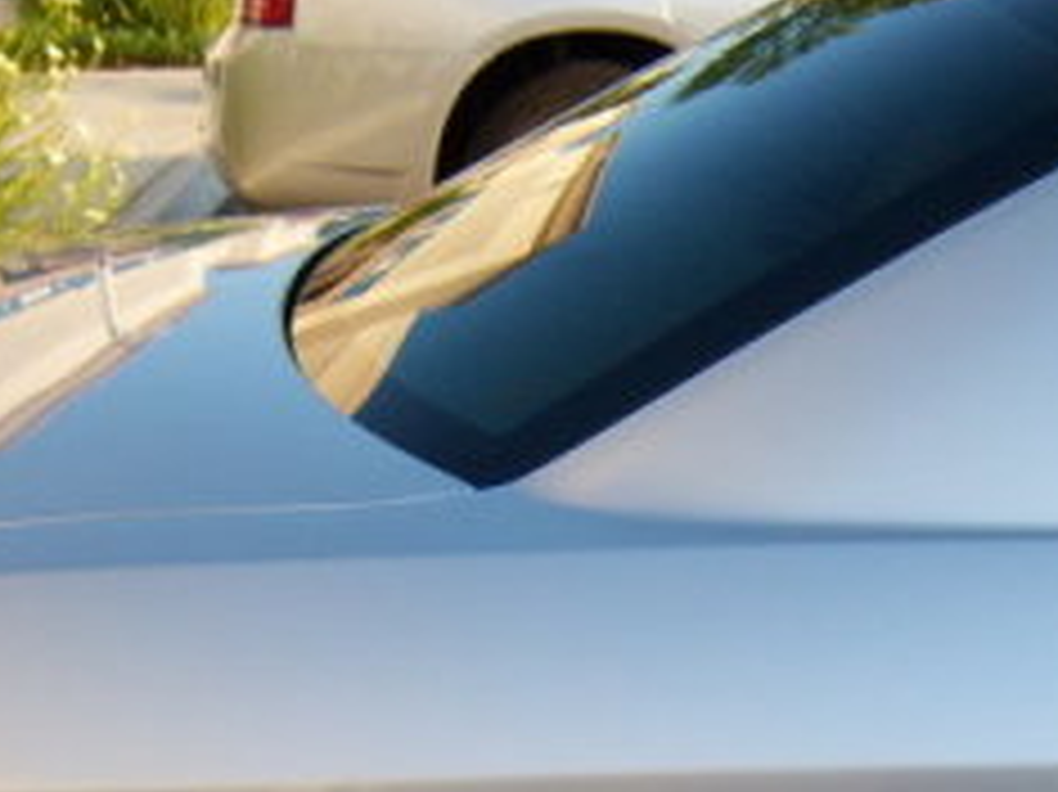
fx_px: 2994
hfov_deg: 19.7
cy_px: 1062
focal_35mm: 98
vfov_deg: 14.4
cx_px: 909
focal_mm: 7.5
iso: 80
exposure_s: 1/320
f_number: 2.8
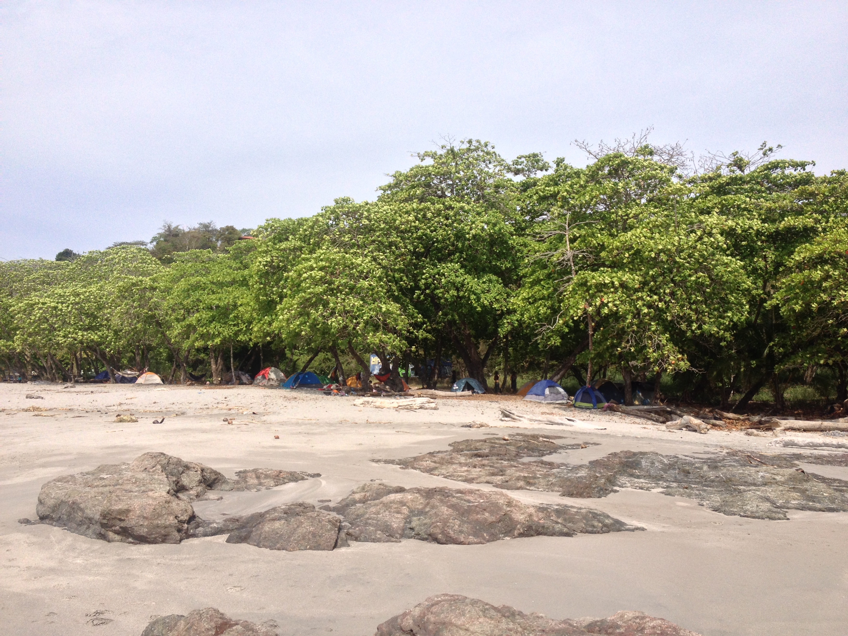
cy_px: 318
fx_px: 857
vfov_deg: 40.7
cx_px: 424
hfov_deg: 52.6
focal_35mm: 35
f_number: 2.4
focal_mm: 4.28
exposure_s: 1/2208
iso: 50
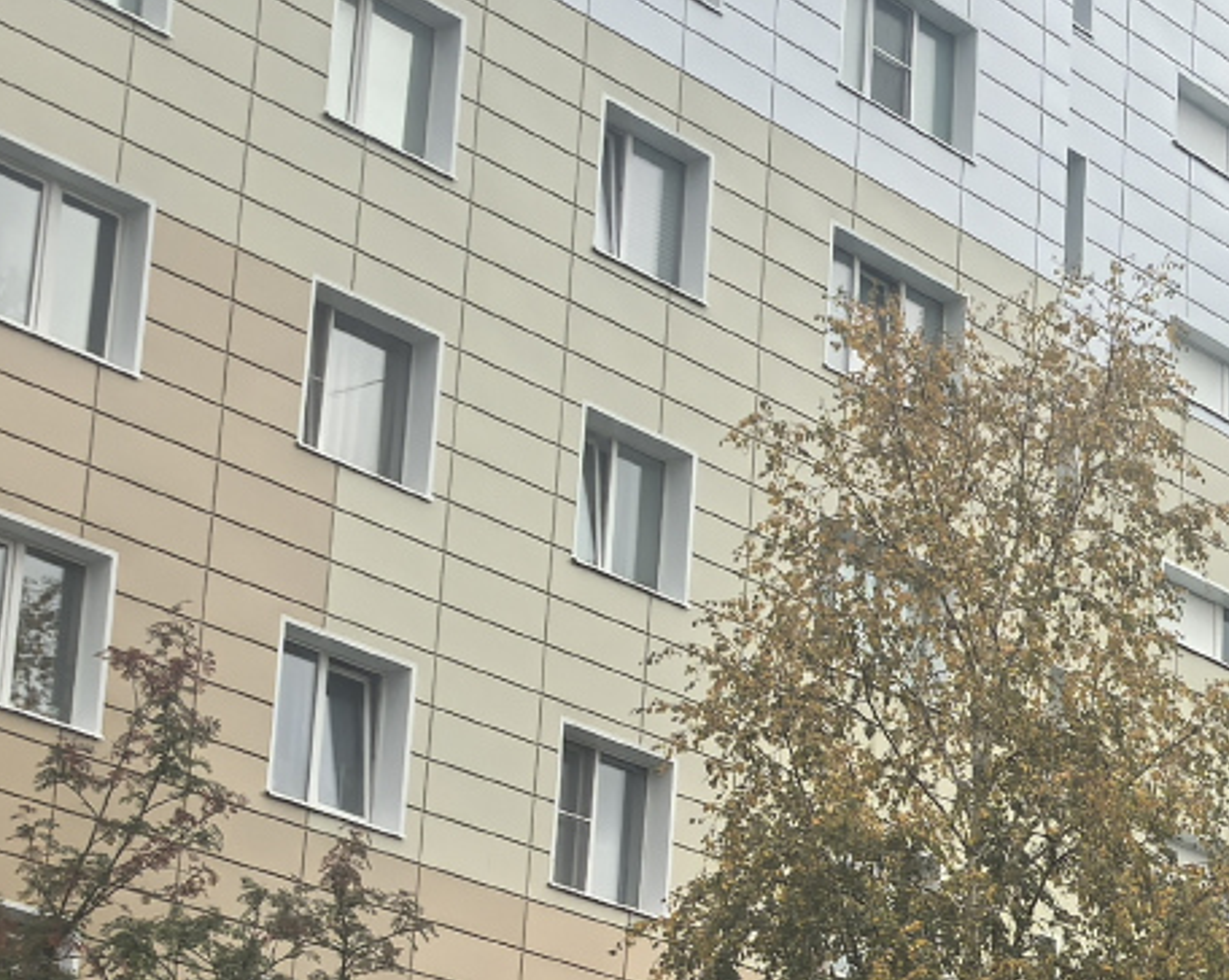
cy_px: 814
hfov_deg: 15.8
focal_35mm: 117
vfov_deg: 13.1
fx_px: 4252
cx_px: 1499
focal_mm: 6.98
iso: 50
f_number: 2
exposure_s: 1/1144
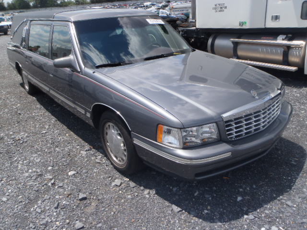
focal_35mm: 28
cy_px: 115
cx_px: 154
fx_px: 248
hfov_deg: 63.4
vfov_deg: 49.7
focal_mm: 5
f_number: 4.5
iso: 80
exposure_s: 1/500
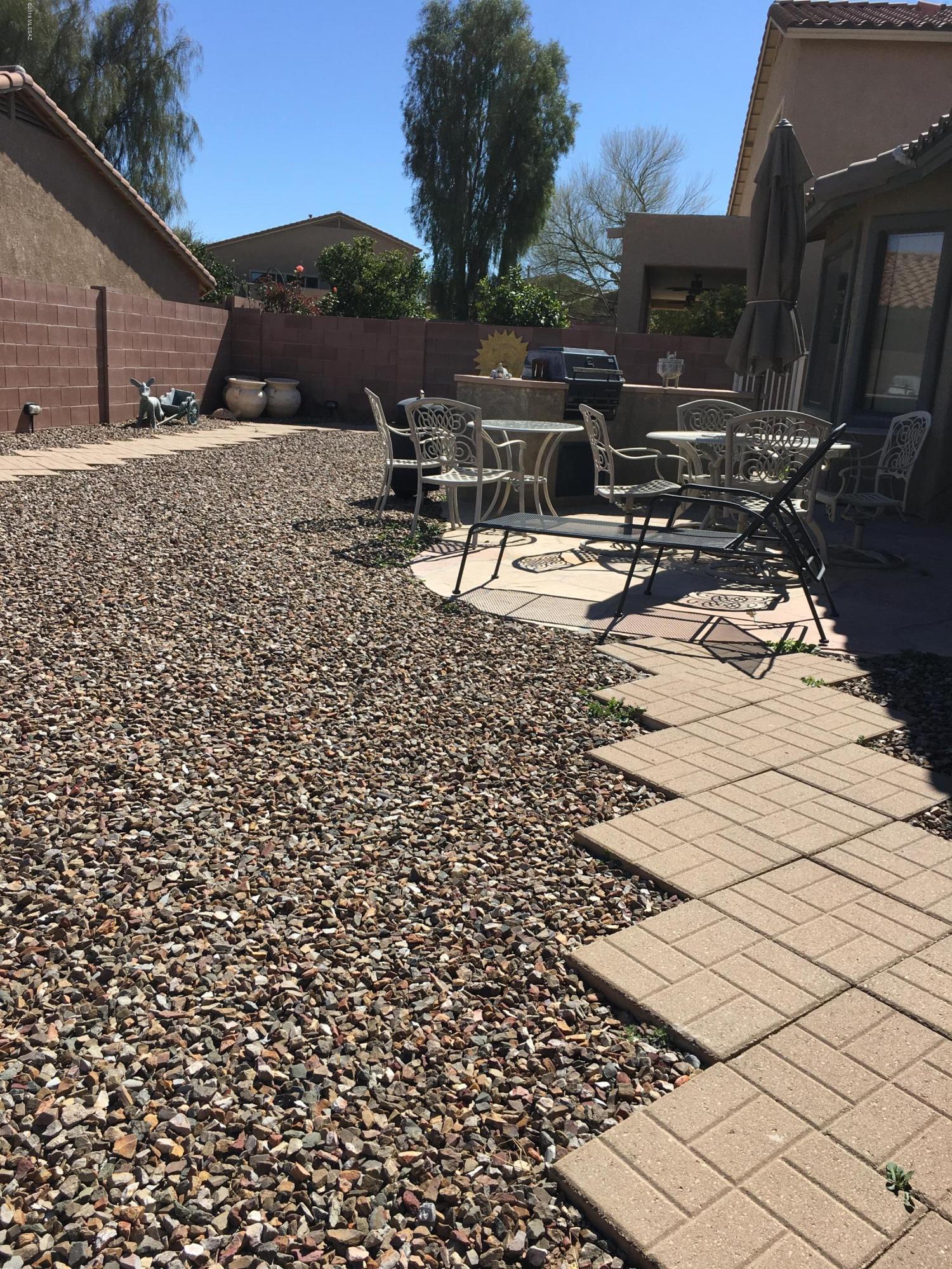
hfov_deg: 48.2
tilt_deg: -14.1
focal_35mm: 29
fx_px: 1063
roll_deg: -3.6
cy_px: 634
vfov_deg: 61.7
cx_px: 476
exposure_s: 1/1538
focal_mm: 4.15
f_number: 2.2
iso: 25
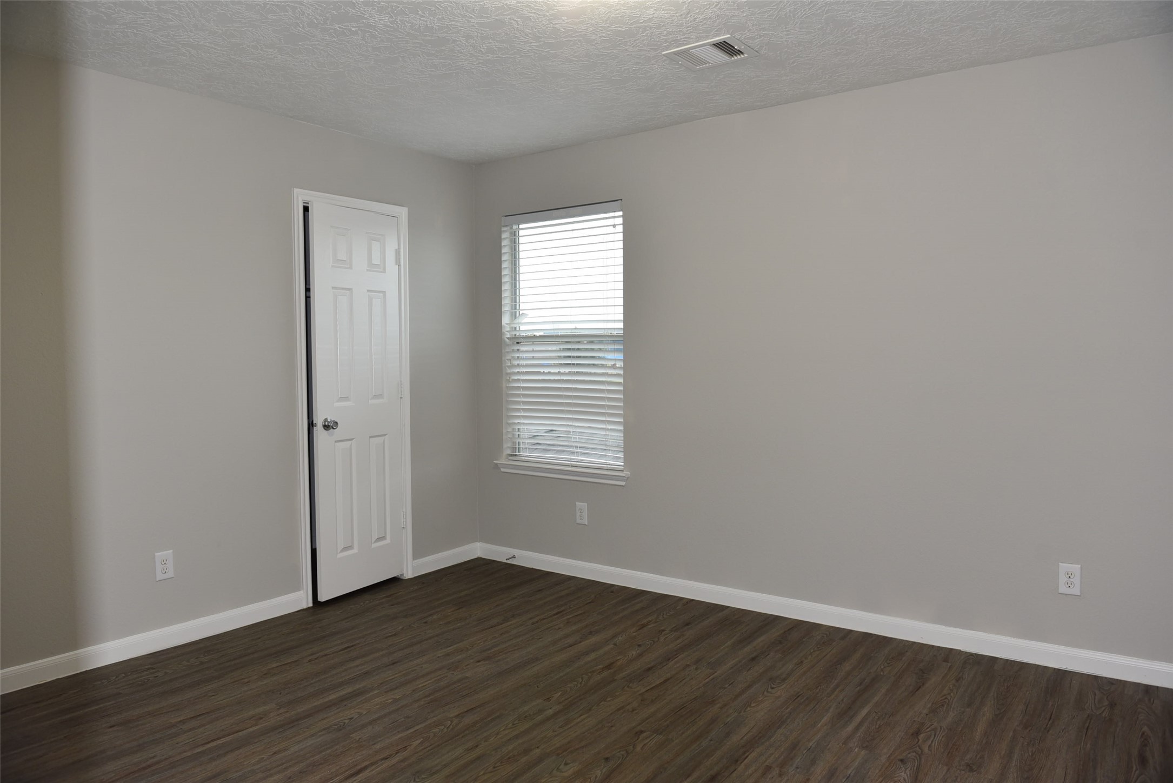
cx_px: 586
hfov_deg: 73.7
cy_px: 392
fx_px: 782
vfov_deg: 53.2
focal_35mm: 24
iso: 800
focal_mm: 24
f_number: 4.5
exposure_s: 1/80
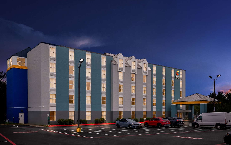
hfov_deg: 64.6
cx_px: 114
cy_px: 75
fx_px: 183
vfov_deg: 43.1
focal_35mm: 29
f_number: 9
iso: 250
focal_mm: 28
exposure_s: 1/250
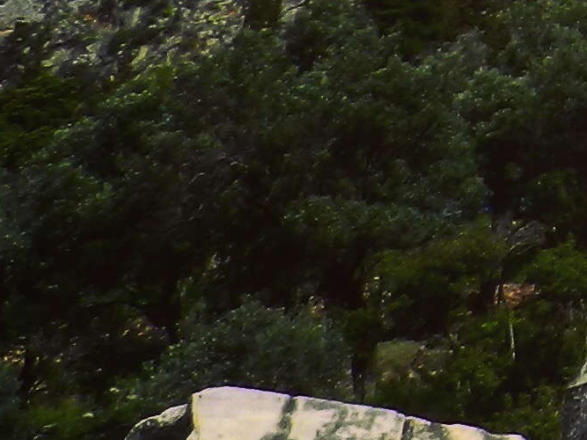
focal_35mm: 138
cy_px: -488
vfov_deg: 9.9
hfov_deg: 11.6
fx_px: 2340
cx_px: 1441
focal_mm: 4
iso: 200
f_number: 3.5
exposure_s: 1/1500
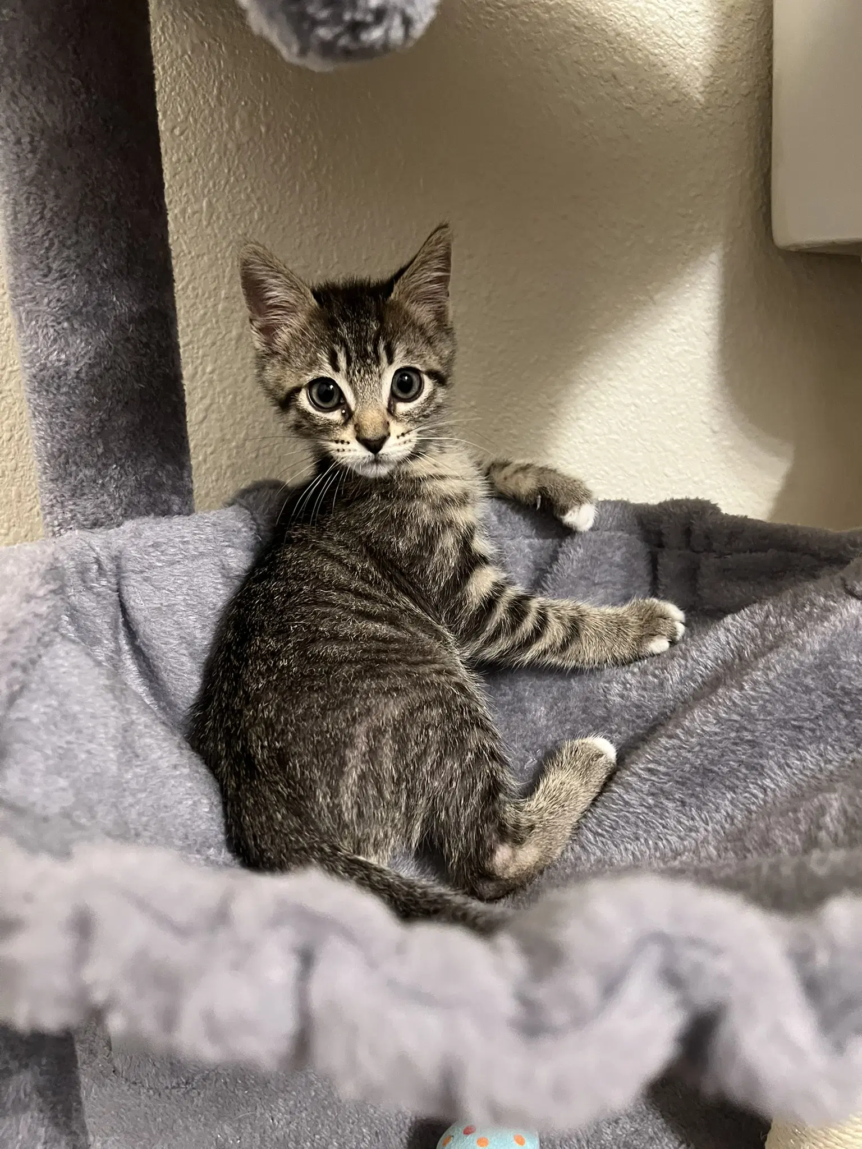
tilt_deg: -17.4
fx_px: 863
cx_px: 431
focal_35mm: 26
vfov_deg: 67.3
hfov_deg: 53.1
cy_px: 574
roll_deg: -2.7
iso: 500
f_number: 1.5
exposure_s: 1/40
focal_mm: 5.7
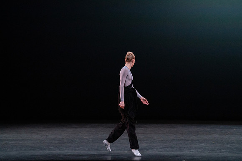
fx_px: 1345
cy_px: 80
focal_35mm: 200
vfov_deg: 6.9
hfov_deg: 10.3
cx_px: 121
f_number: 8
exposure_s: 1/500
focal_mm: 200
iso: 12800
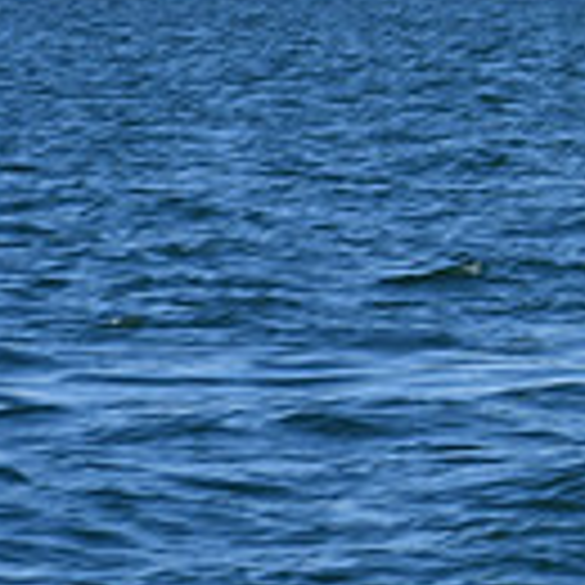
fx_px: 14684
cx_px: 1102
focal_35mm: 768
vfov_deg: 2.3
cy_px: 79
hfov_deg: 2.3
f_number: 9
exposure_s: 1/640
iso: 100
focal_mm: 135
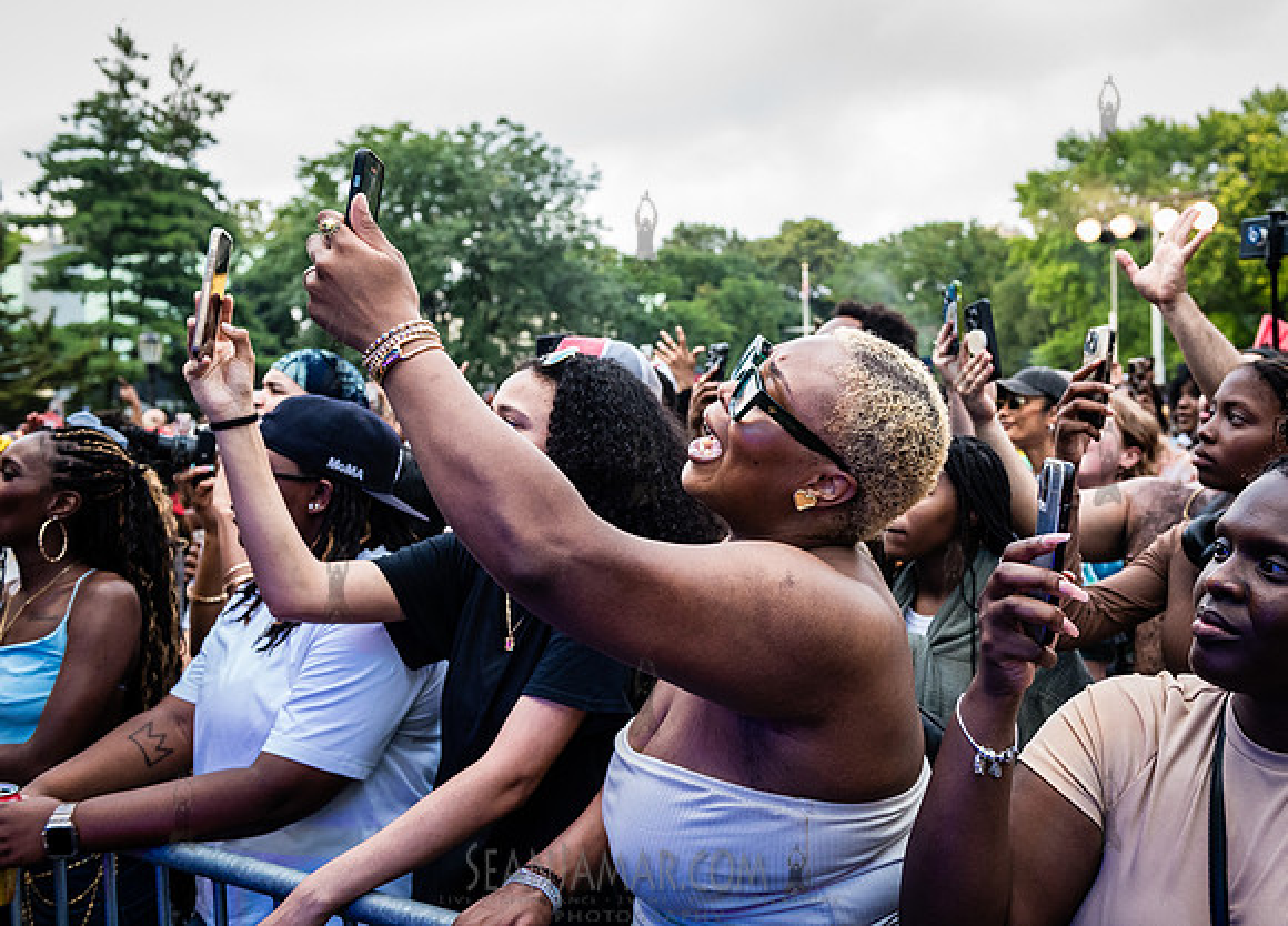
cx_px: 766
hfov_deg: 47.6
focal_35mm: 40
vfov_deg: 35.4
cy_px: 438
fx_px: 1451
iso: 2000
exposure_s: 1/640
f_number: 4
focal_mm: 34
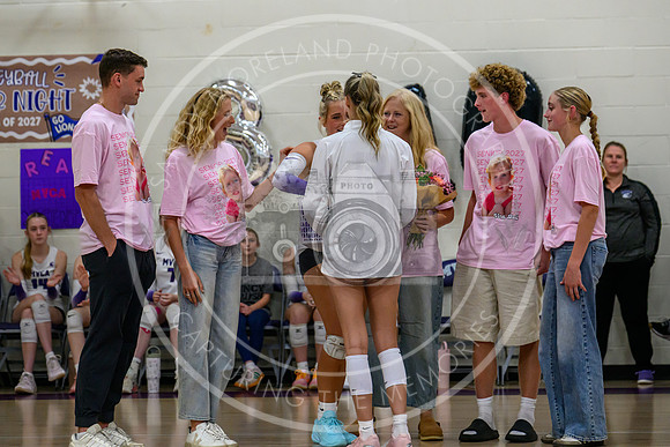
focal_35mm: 133
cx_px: 335
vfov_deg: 10.3
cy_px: 183
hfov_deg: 15.4
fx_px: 2482
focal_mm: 113
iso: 4000
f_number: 3.5
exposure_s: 1/640
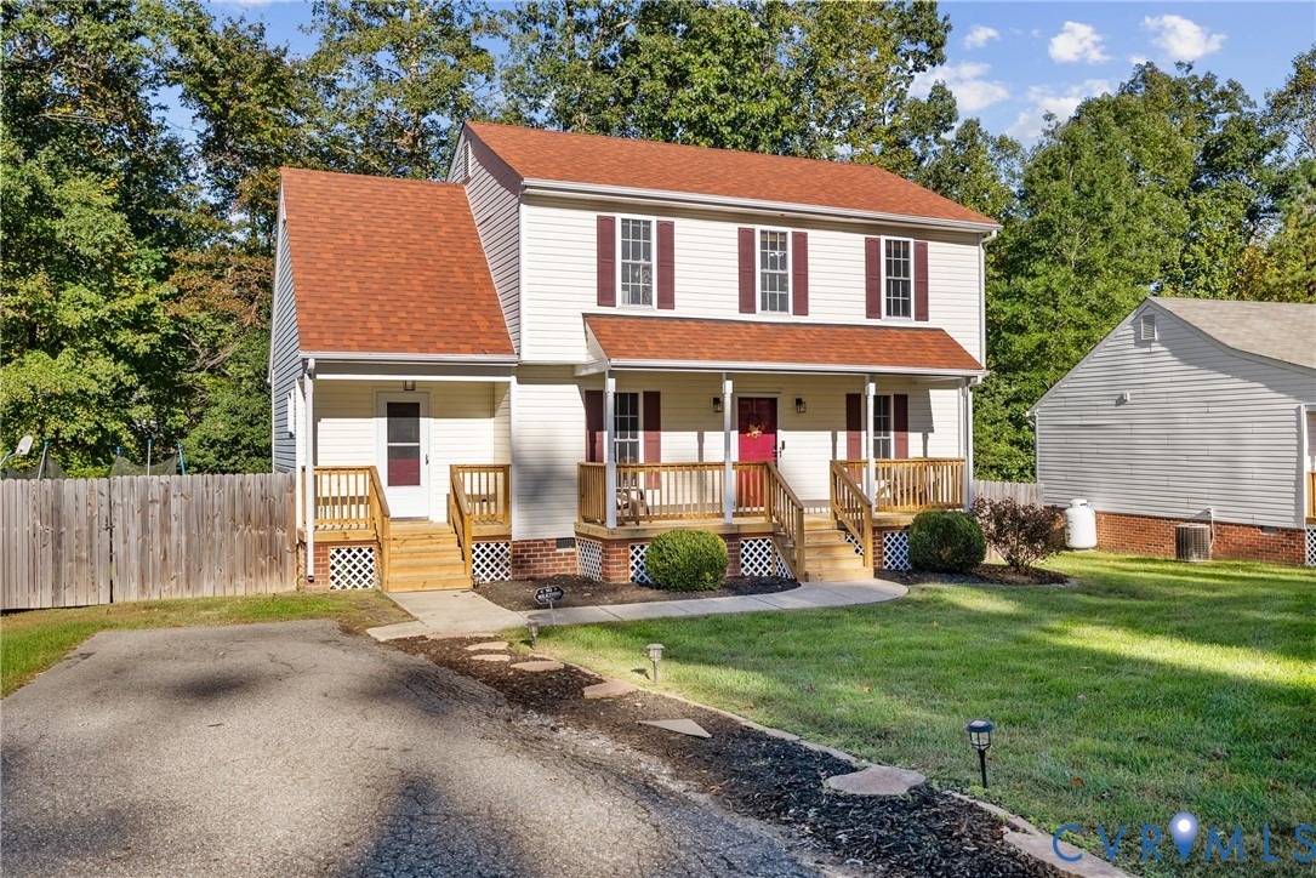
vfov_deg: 44.3
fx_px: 1079
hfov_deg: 62.8
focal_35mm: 30
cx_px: 658
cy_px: 439
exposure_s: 1/320
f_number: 4
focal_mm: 29.5
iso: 100
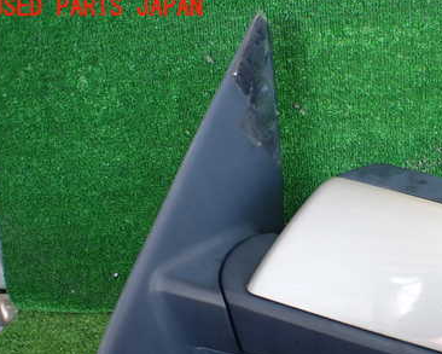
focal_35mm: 48
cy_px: 265
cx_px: 345
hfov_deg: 37.6
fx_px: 628
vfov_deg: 30.9
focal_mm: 5.4
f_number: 2.3
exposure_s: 1/125
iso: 250
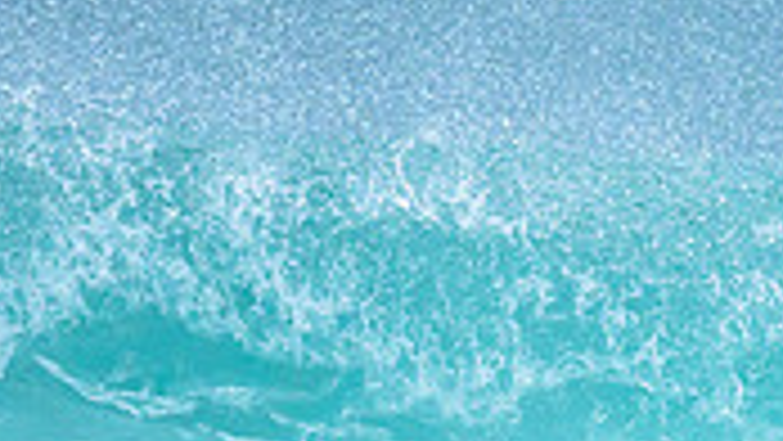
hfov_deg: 0.6
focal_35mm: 3832
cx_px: 1062
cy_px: 586
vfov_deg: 0.3
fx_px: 79585
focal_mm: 800
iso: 2200
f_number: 6.3
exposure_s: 1/3200
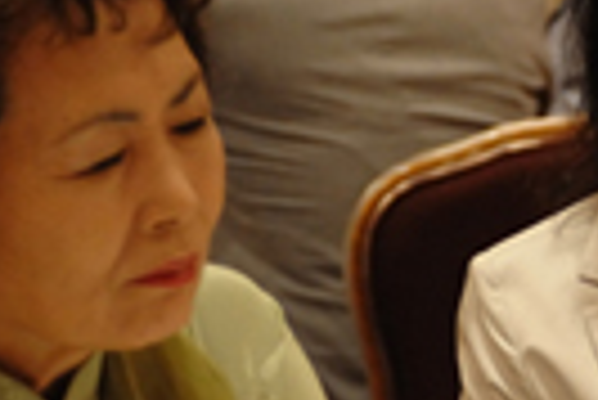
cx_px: 890
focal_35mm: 240
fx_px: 3991
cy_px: 369
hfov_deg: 8.4
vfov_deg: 5.7
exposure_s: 1/125
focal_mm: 50
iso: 2500
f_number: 2.8
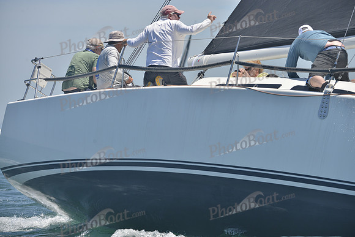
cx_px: 178
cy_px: 118
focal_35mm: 220
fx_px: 2170
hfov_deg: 9.4
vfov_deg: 6.2
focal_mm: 220
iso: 280
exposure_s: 1/1000
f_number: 7.1
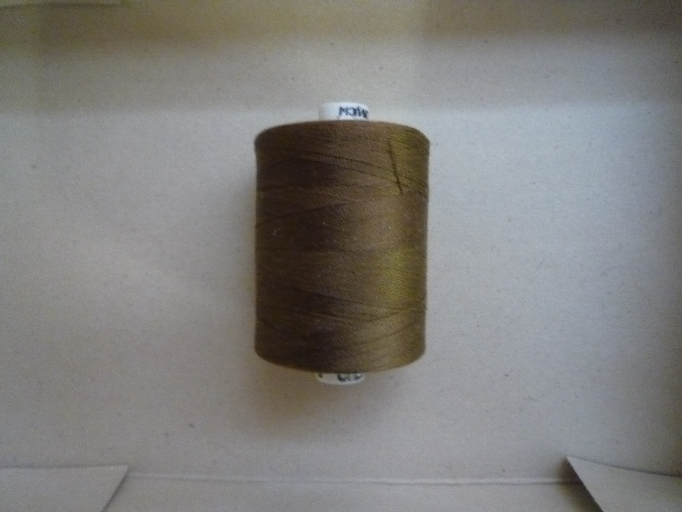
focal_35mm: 25
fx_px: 493
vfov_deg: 54.9
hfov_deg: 69.4
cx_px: 341
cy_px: 256
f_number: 2.8
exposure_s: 1/15
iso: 800
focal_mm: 4.4
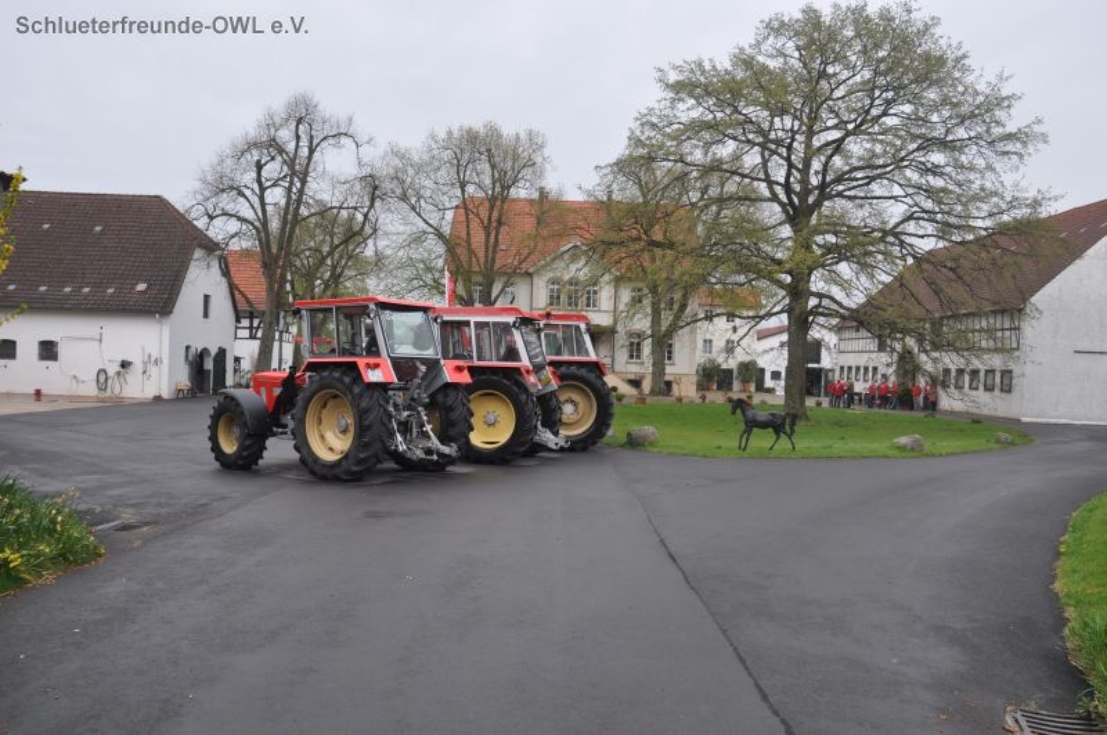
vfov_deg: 47.8
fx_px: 829
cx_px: 554
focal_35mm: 27
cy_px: 368
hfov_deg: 67.5
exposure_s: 1/80
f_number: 9
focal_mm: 18
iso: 200
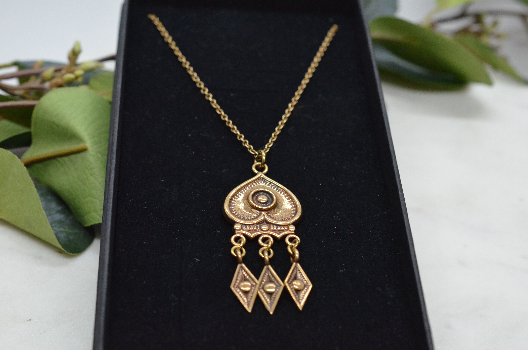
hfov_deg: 33.5
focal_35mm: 60
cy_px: 175
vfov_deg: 22.5
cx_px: 264
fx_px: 878
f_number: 6.3
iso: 3200
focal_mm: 40
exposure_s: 1/800
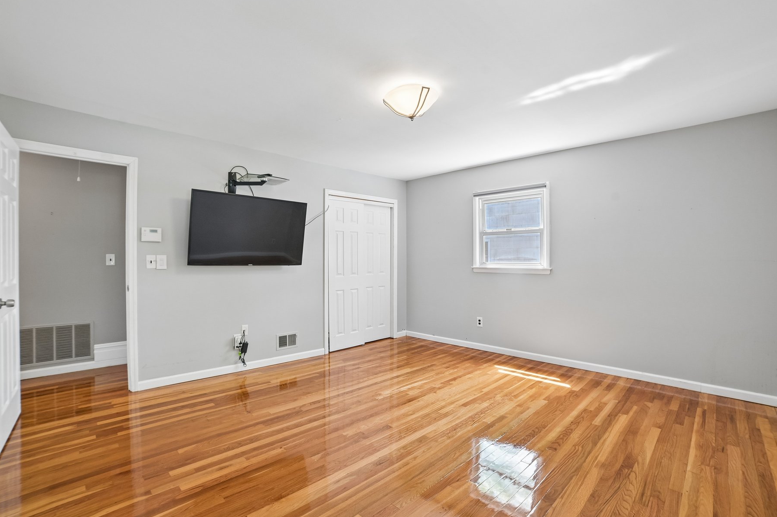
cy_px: 262
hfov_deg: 96.8
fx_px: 345
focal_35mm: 16
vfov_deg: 73.7
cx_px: 387
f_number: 8
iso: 800
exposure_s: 1/50
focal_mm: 14
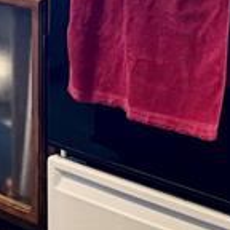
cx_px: -284
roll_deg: +0.7
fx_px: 1135
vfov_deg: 11.2
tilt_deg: -6.1
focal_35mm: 151
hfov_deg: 10.3
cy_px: -93
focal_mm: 6.76
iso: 200
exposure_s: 1/60
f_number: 1.78
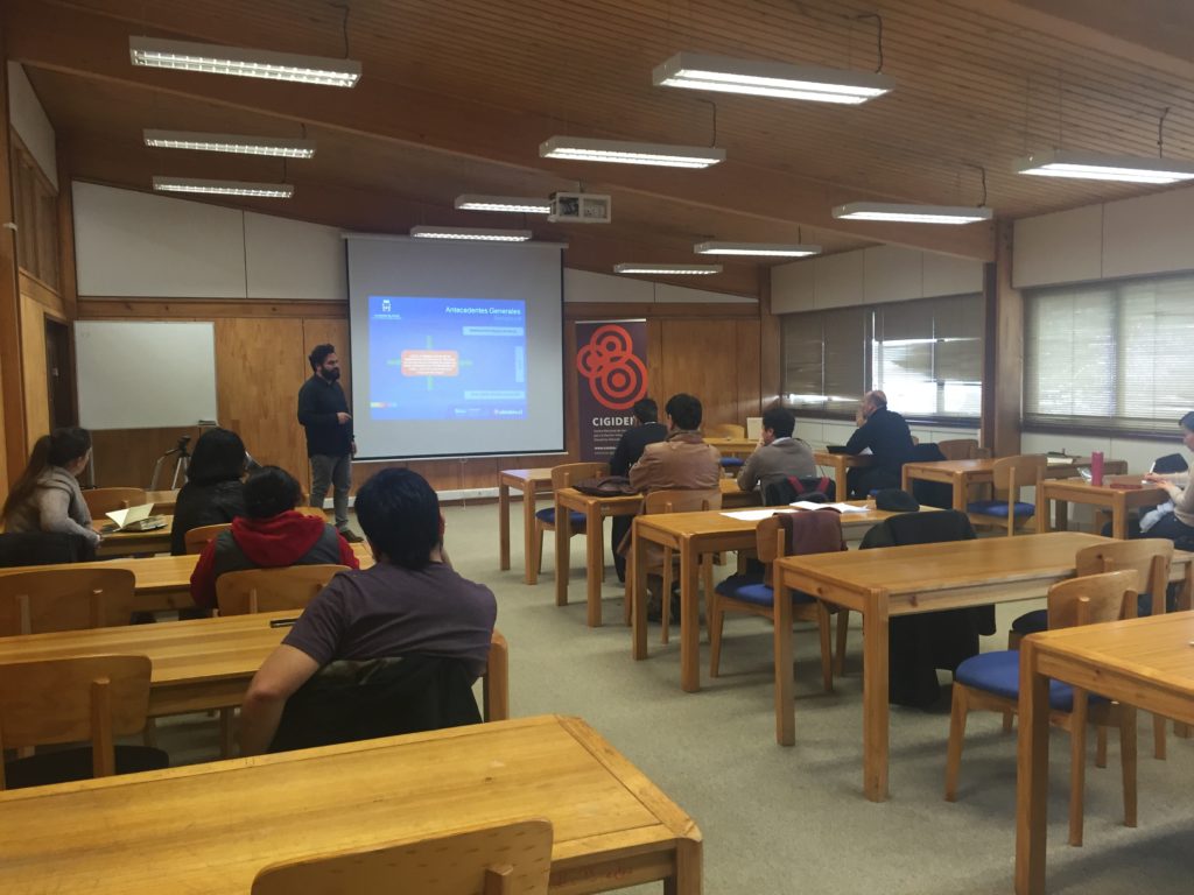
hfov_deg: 61.7
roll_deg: +0.7
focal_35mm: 29
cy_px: 448
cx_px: 597
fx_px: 1000
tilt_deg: -3.2
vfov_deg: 48.2
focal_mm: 4.15
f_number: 2.2
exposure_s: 1/33
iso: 125
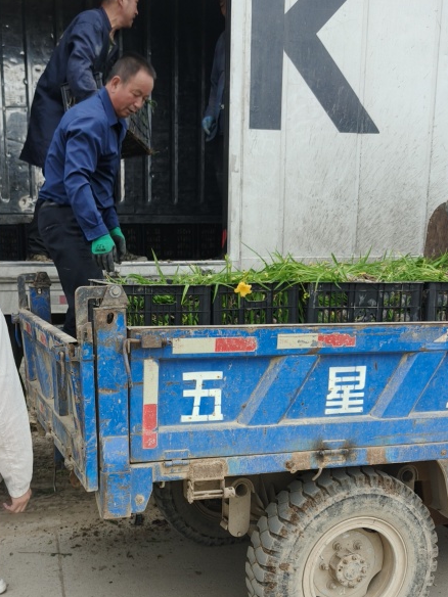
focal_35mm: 42
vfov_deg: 44.0
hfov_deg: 34.2
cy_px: 412
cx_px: 169
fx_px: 725
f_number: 1.6
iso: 50
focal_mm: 6.06
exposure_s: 1/532
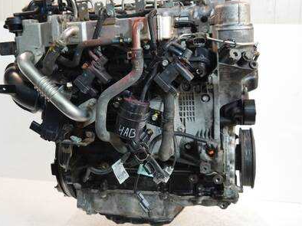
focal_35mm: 39
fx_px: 340
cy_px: 95
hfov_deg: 47.8
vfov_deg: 36.7
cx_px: 132
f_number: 3.8
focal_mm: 16
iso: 500
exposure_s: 1/60
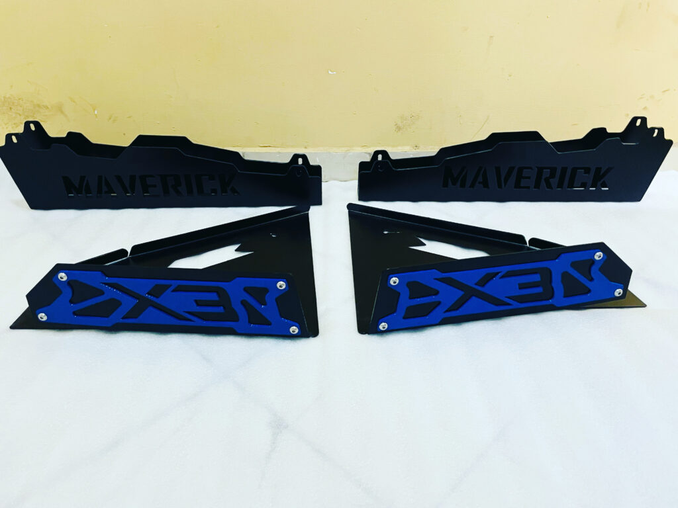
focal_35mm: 26
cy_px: 254
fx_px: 509
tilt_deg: -30.2
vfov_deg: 53.1
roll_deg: +0.3
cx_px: 339
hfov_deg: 67.3
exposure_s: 1/30
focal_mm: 4.2
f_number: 1.6
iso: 500
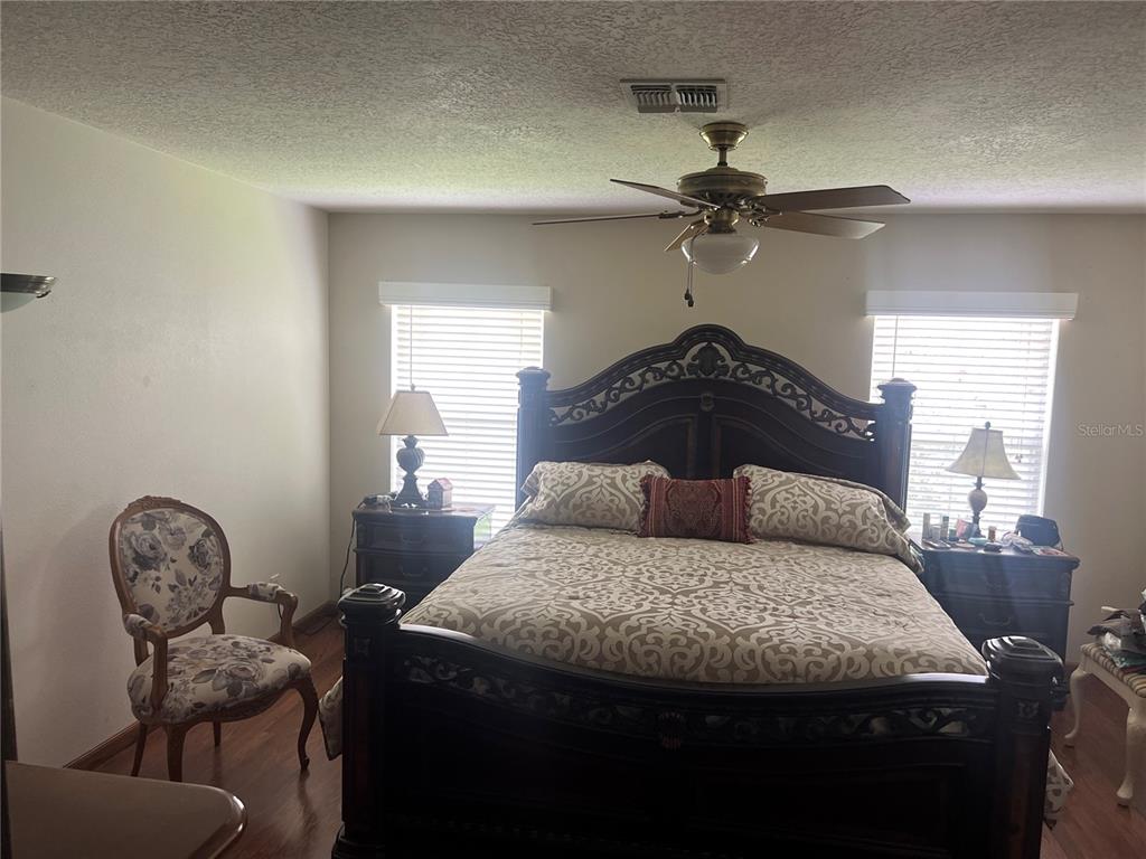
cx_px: 573
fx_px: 861
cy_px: 430
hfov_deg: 67.3
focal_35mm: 26
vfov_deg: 53.1
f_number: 1.5
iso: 125
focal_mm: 5.7
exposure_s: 1/112
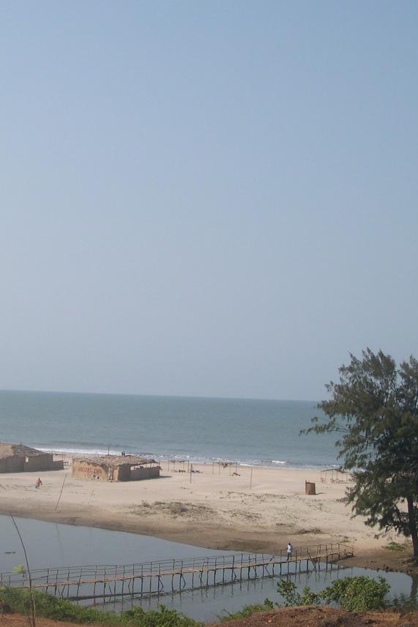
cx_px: 111
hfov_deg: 18.6
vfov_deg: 27.7
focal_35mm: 73
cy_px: 318
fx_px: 1272
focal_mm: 10.1
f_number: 8.4
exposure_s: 1/216
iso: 100
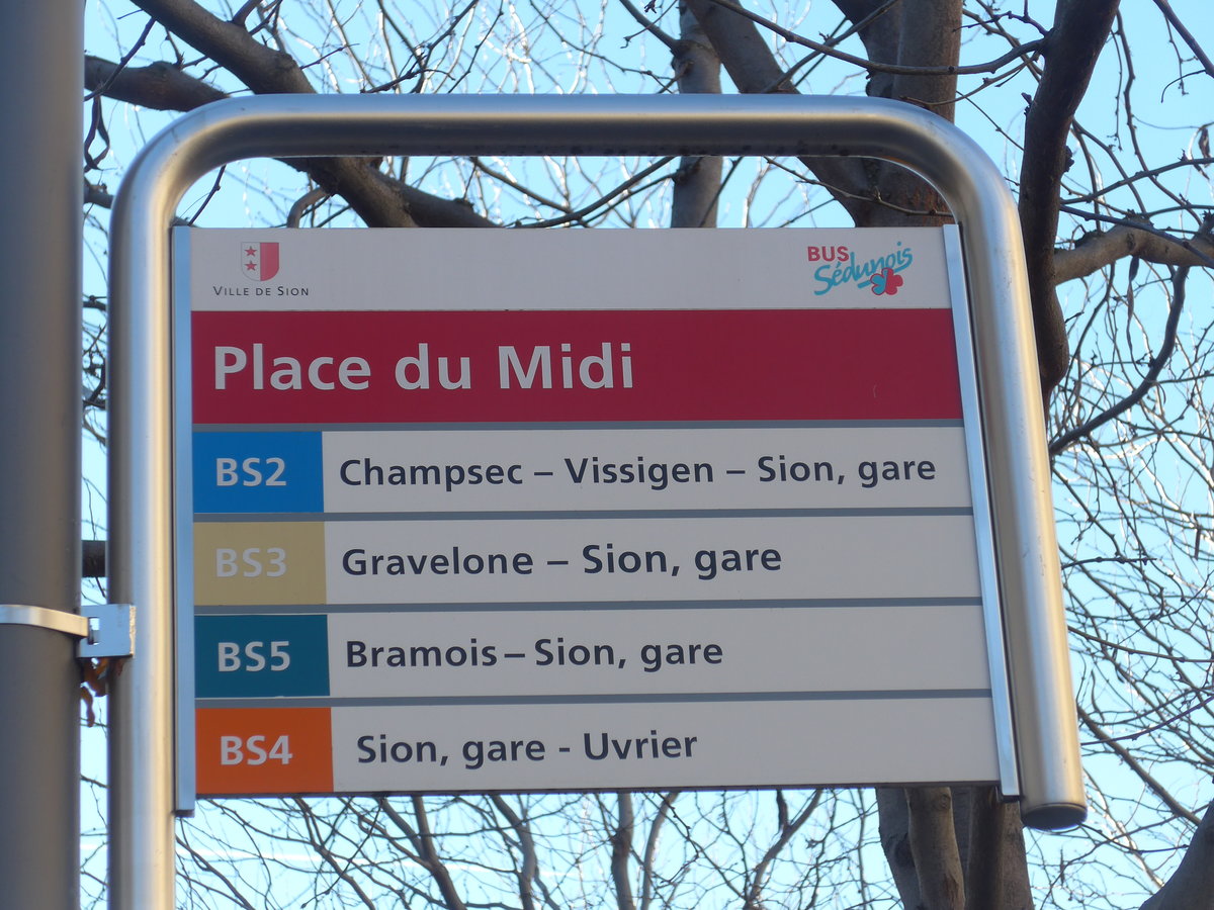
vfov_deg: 12.7
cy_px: 455
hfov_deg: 16.8
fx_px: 4103
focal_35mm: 117
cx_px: 607
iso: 80
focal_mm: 22.9
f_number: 5
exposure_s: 1/125
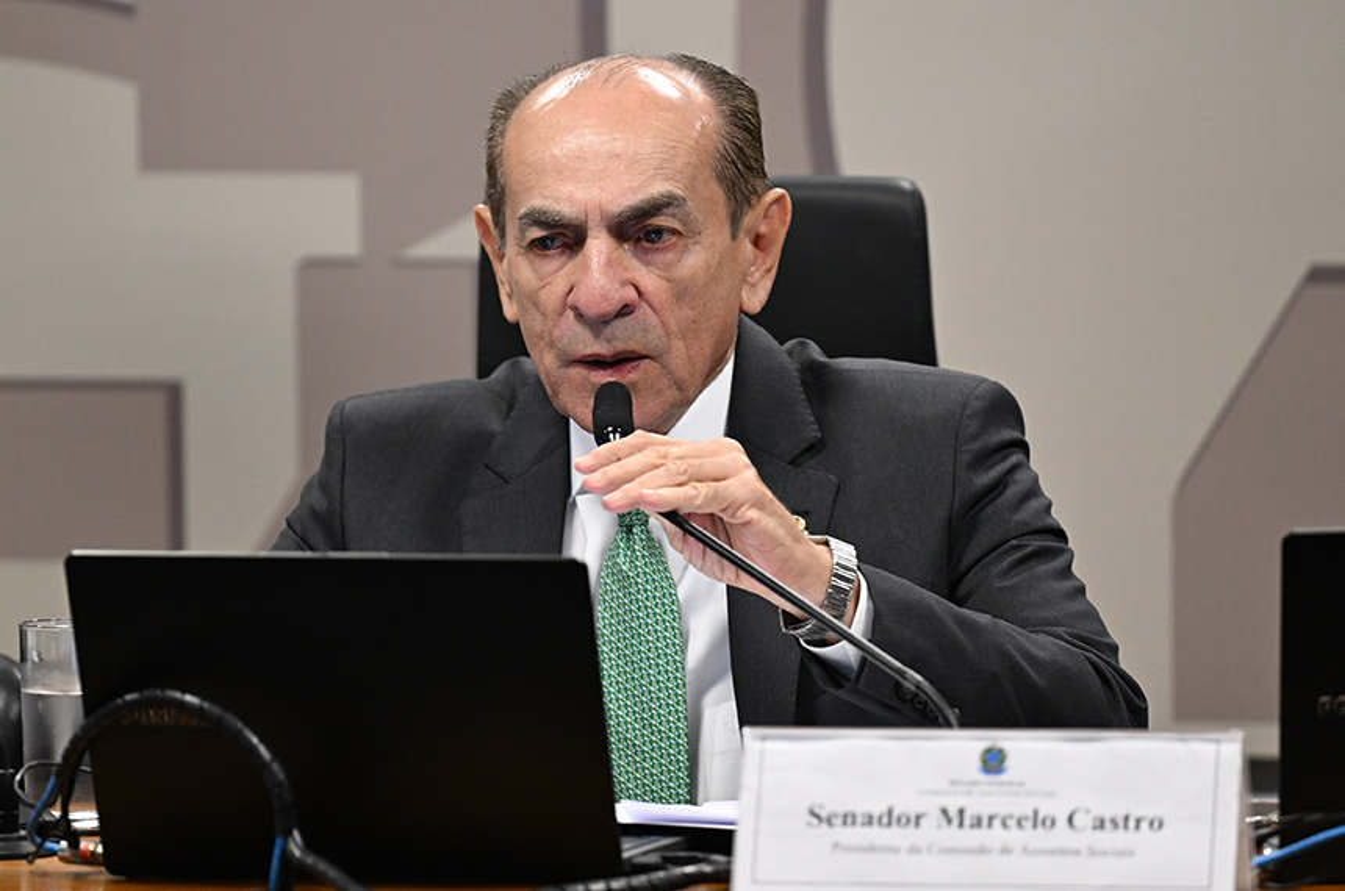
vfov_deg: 4.6
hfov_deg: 6.9
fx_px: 11187
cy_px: 446
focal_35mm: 300
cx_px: 672
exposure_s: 1/160
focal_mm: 200
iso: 1250
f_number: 2.8
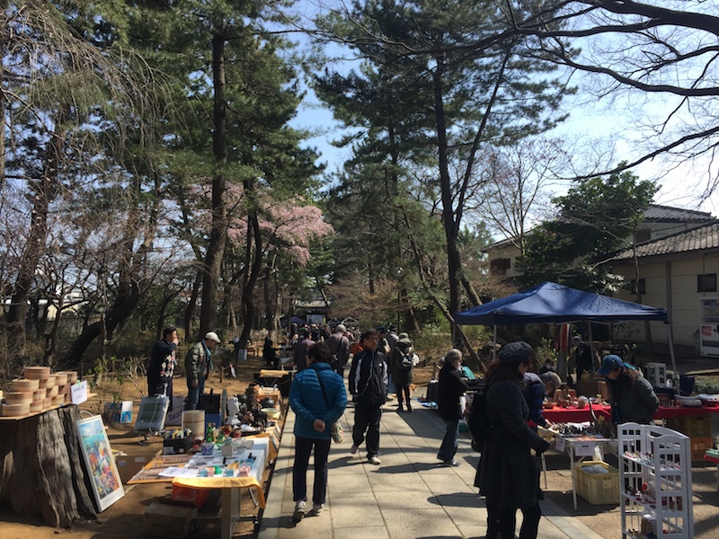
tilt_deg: +3.6
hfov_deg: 61.7
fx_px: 602
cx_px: 360
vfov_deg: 48.2
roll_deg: +0.0
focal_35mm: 29
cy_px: 270
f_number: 2.2
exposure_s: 1/1130
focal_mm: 4.15
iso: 32
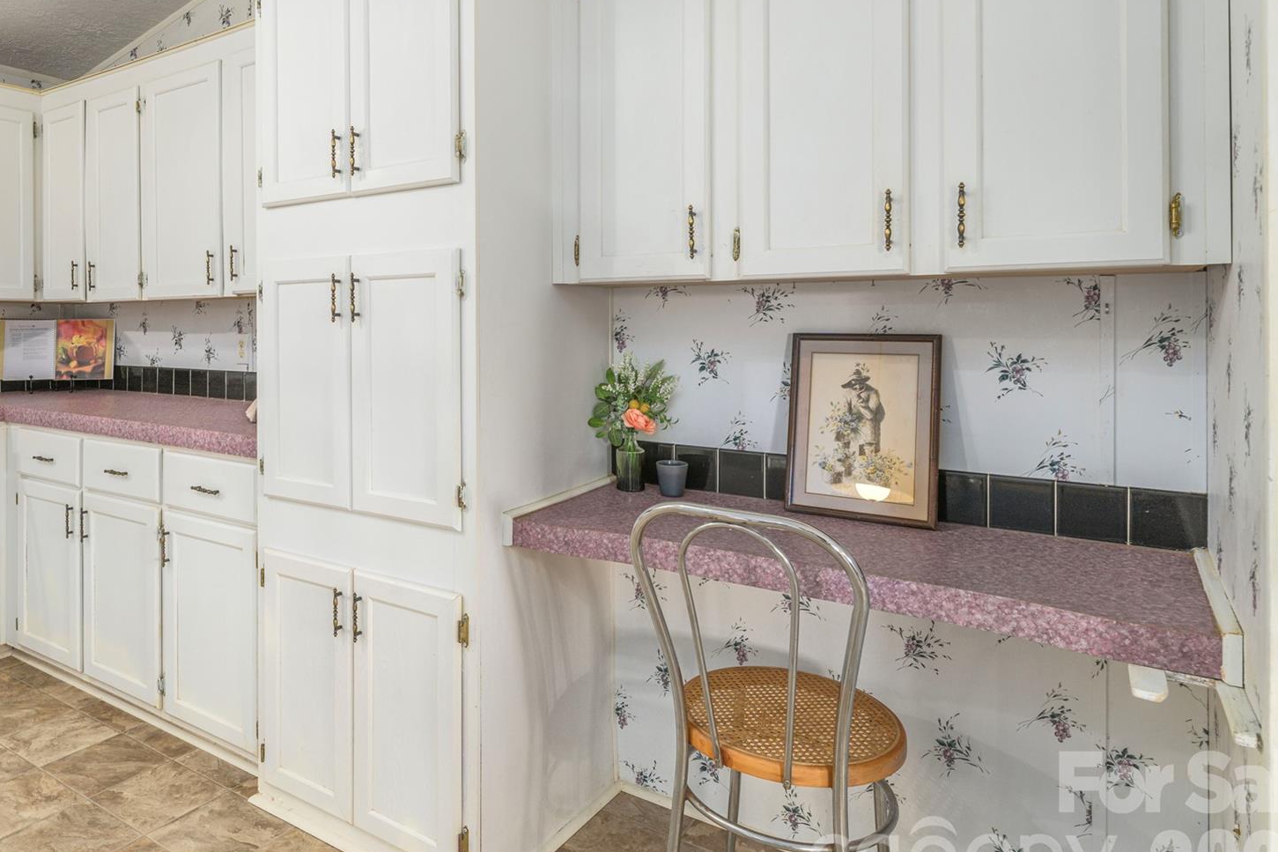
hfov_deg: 71.8
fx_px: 852
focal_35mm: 24
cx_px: 438
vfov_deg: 52.6
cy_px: 323
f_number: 8
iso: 320
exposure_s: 1/100
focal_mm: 17
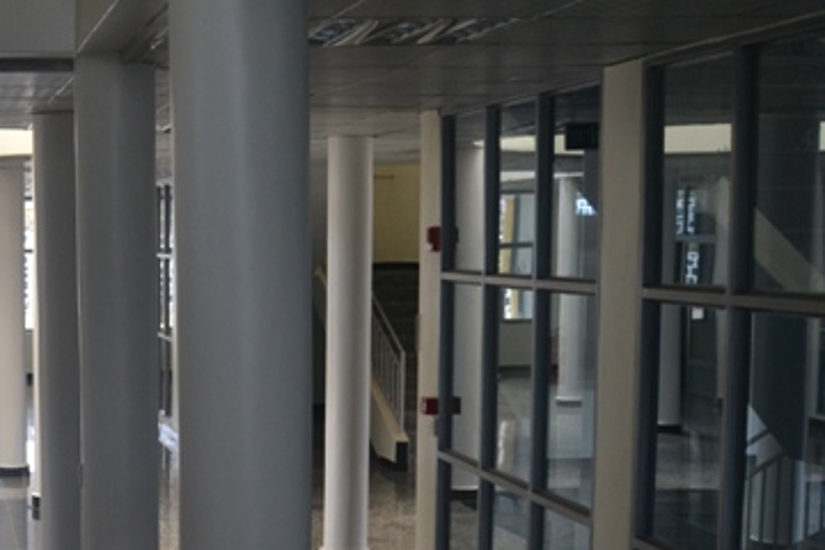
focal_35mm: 60
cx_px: -64
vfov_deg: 22.5
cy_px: 368
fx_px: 1375
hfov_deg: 30.2
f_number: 4
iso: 400
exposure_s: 1/80
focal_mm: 18
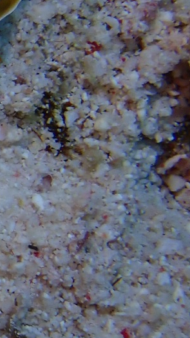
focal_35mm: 332
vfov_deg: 6.5
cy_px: 128
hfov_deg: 3.6
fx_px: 2976
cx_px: -286
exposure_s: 1/400
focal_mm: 18
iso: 200
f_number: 6.3
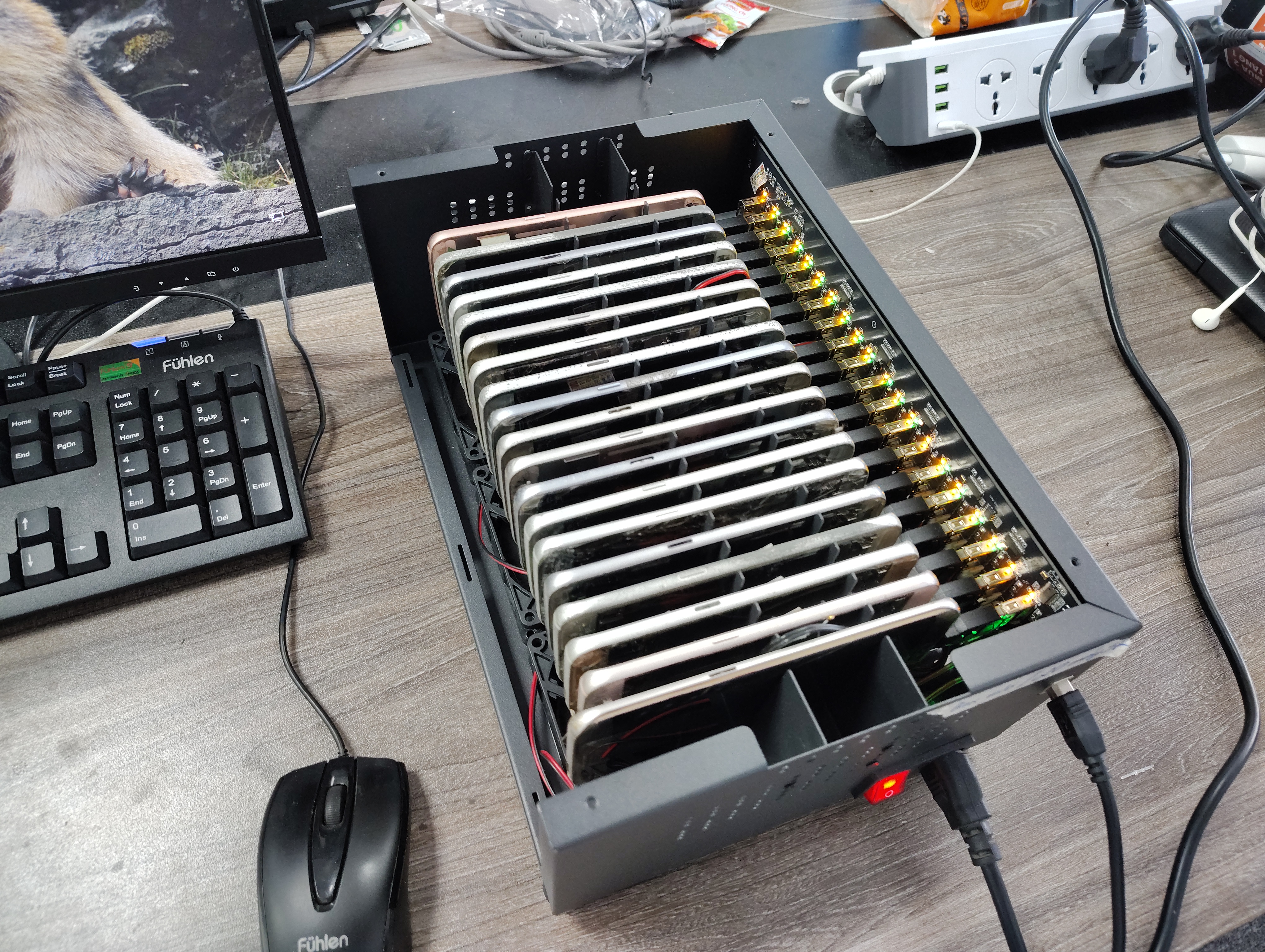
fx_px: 878
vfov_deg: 56.9
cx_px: 632
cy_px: 476
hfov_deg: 71.5
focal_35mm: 24
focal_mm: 5.56
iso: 566
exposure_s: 1/50
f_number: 1.8
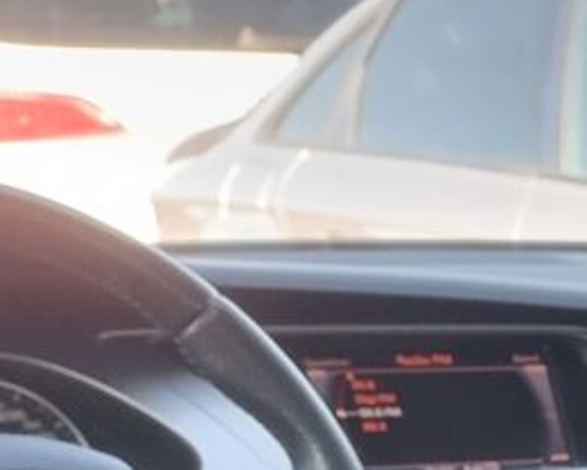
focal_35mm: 144
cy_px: 1252
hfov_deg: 10.4
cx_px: 1653
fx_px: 2502
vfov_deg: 9.2
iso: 160
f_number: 1.8
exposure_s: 1/100
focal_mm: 6.7
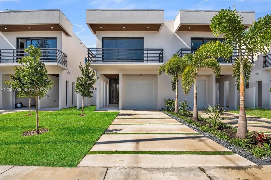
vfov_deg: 81.1
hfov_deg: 104.3
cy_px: 90
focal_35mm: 14
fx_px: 105
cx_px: 136
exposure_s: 1/500
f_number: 8
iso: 200
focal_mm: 14
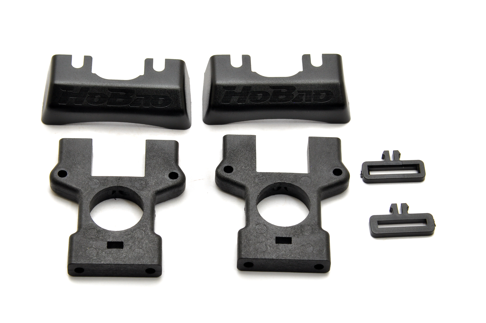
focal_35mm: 147
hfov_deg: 14.0
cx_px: 243
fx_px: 1982
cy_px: 162
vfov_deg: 9.3
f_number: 20
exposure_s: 1/60
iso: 400
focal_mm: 98
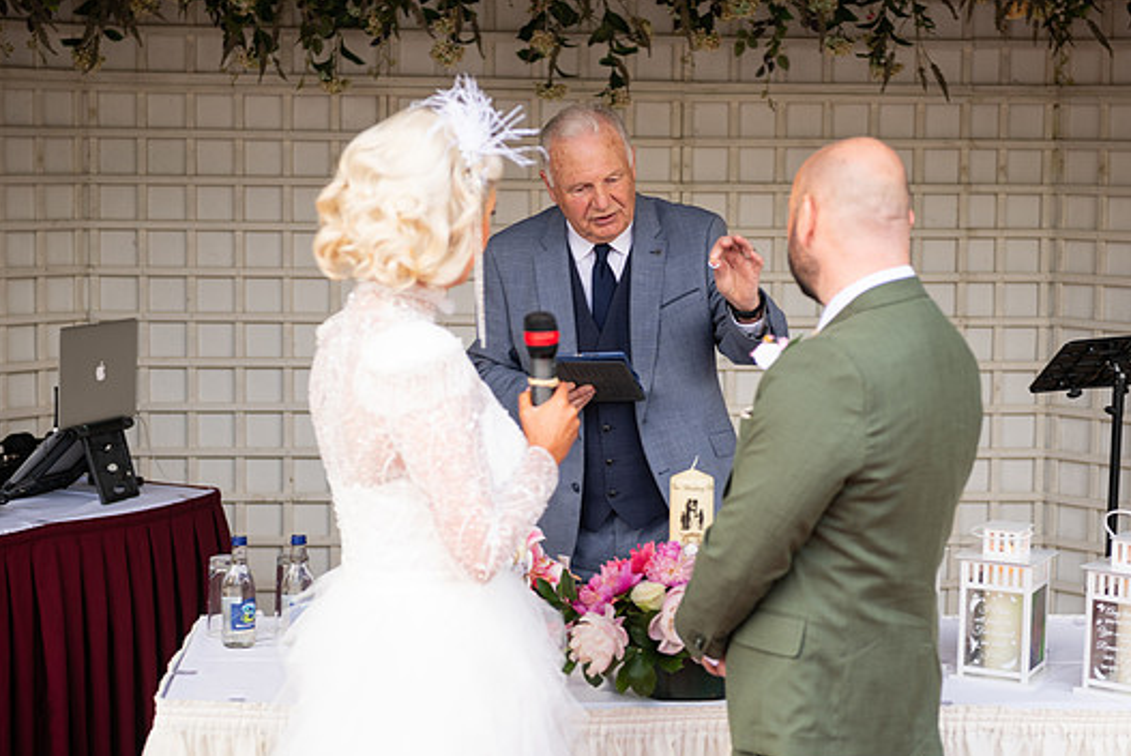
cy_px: 377
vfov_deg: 17.7
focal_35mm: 77
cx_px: 620
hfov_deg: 26.3
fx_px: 2420
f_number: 3.5
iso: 100
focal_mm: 70
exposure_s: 1/160
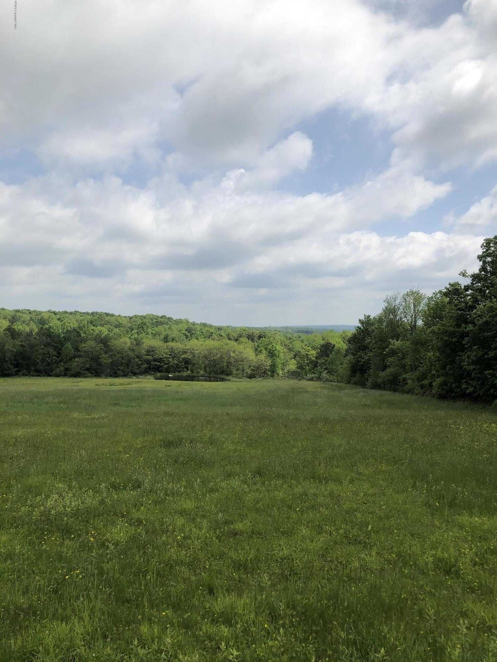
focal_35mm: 28
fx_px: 536
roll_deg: +0.2
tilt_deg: +1.4
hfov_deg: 49.7
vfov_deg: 63.4
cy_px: 331
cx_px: 248
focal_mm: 3.99
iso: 20
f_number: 1.8
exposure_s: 1/3247
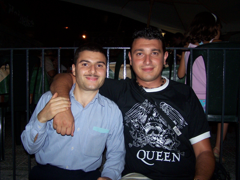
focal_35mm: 38
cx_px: 120
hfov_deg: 49.0
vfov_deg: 37.7
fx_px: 263
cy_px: 90
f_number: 2.8
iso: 140
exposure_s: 1/60
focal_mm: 6.3
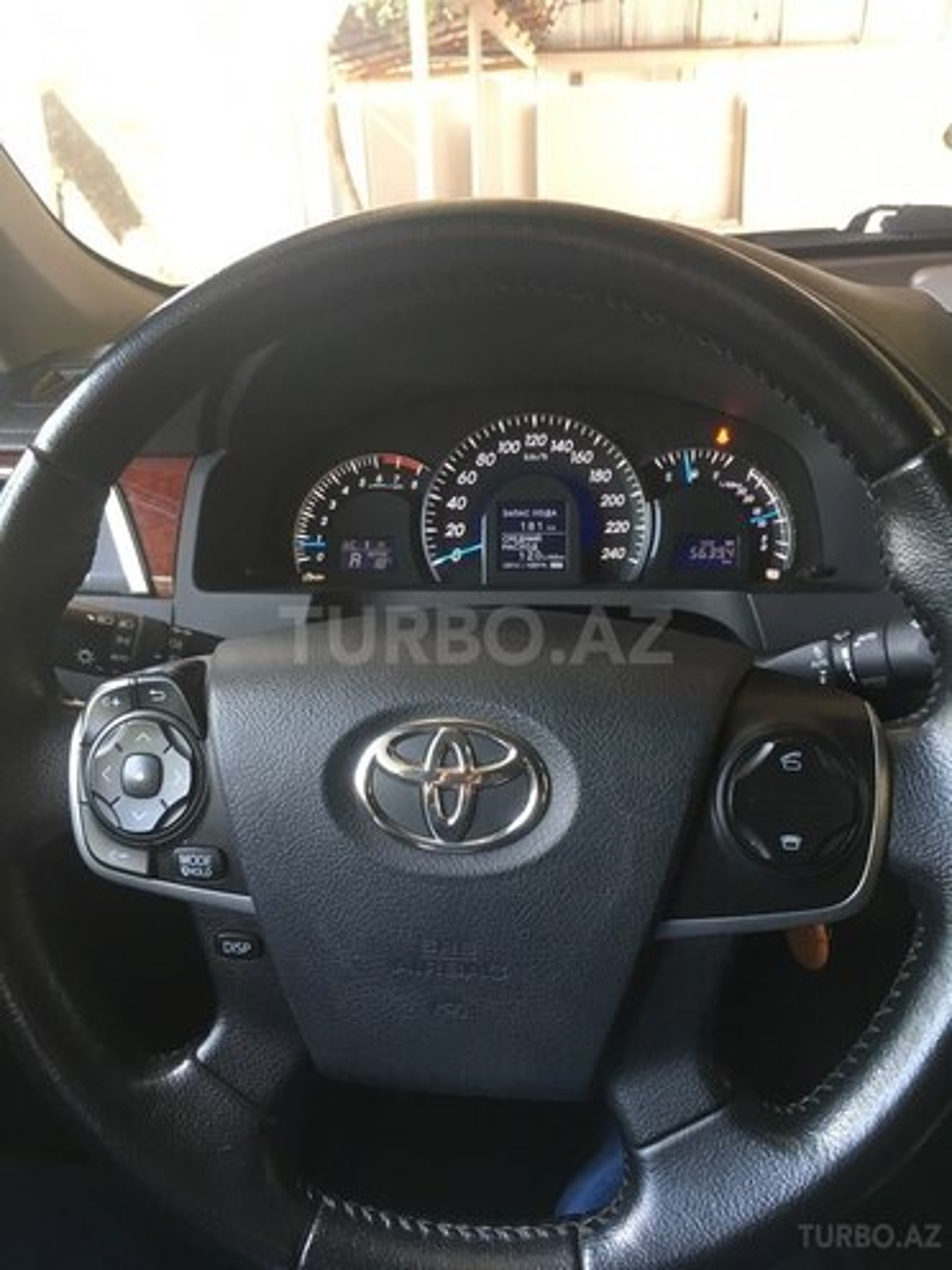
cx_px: 476
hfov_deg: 48.2
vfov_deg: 61.7
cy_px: 635
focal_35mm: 29
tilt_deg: -22.8
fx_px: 1063
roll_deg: +2.2
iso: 80
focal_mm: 4.15
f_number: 2.2
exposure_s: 1/33
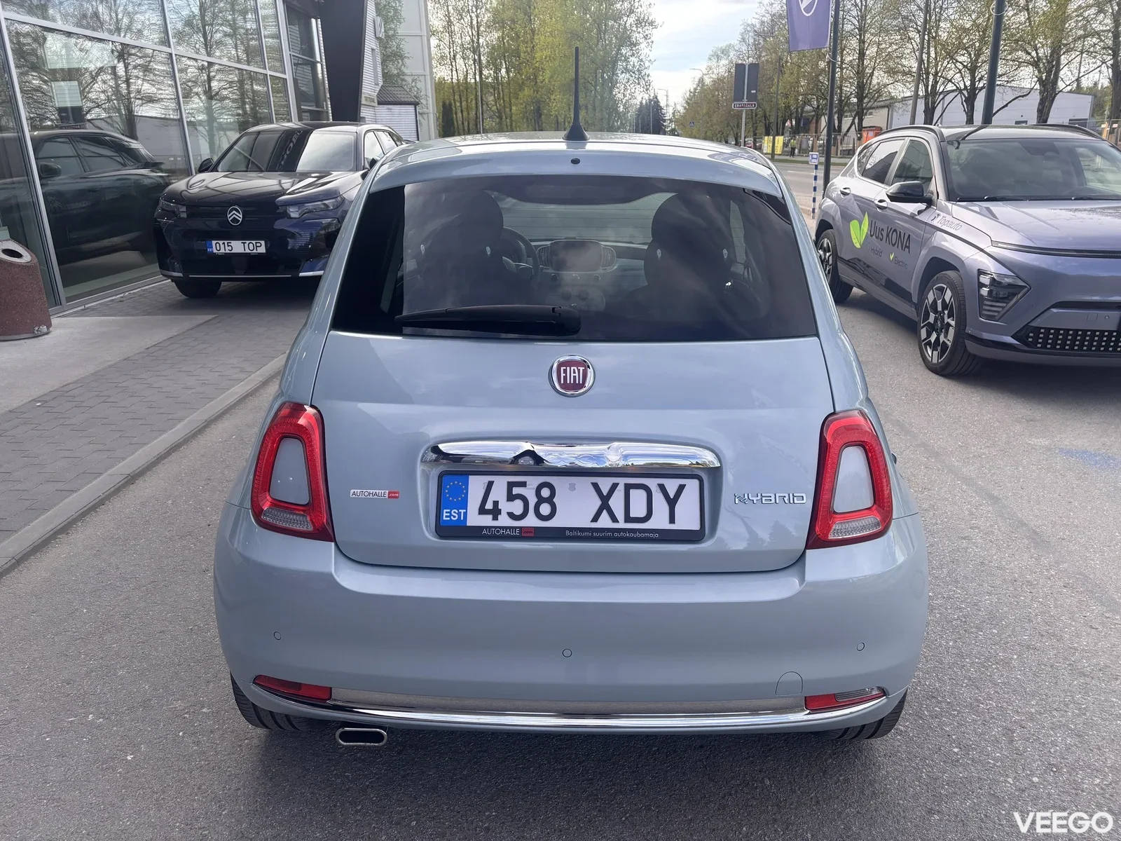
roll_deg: +2.0
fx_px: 842
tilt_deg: -18.5
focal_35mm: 26
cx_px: 560
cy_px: 420
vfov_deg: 53.1
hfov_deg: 67.3
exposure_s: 1/787
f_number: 1.6
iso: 50
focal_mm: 5.96
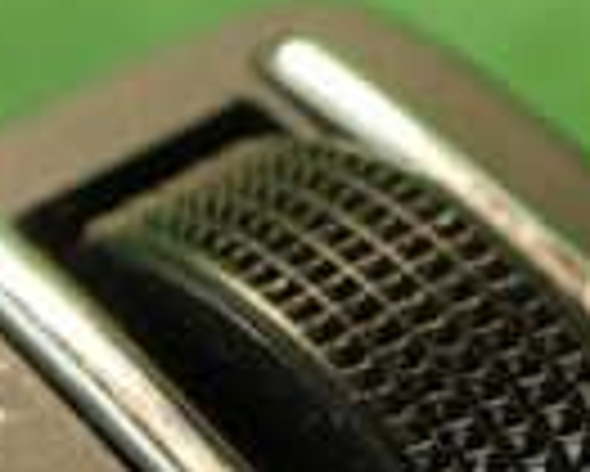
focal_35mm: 134
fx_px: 2342
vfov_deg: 11.0
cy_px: 769
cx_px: -14
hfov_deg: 14.1
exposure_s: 1/30
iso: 200
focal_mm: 5.4
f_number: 2.3
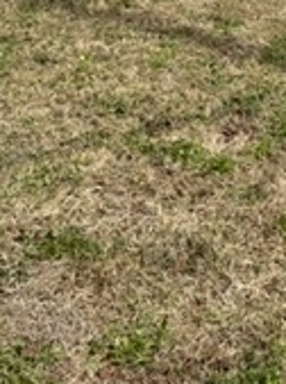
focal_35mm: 74
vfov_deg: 23.5
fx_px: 818
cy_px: -107
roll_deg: +0.7
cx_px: 356
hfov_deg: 18.6
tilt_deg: -9.3
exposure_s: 1/3125
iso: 32
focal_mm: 4.2
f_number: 1.6
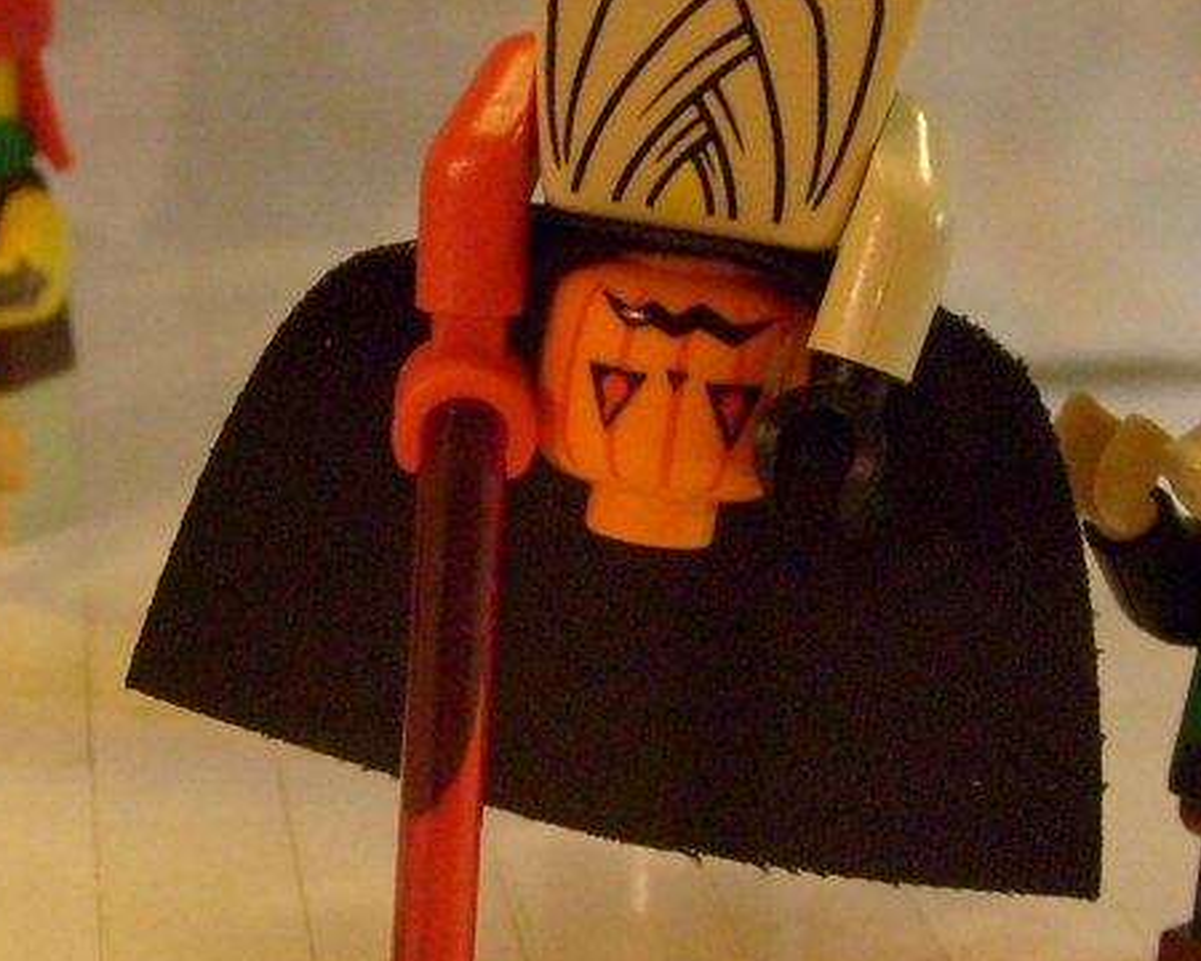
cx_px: 350
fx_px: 3803
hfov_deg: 17.9
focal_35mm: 107
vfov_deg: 14.4
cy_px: 416
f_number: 2.8
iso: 160
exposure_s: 1/45
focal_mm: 5.8
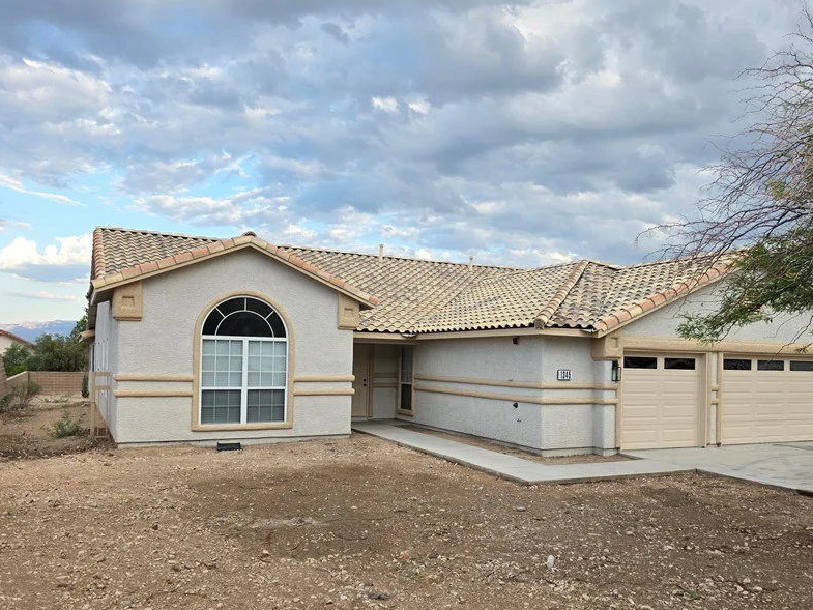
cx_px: 462
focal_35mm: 30
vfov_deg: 46.6
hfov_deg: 59.7
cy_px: 355
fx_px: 705
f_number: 1.7
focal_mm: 6.3
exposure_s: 1/359
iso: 32
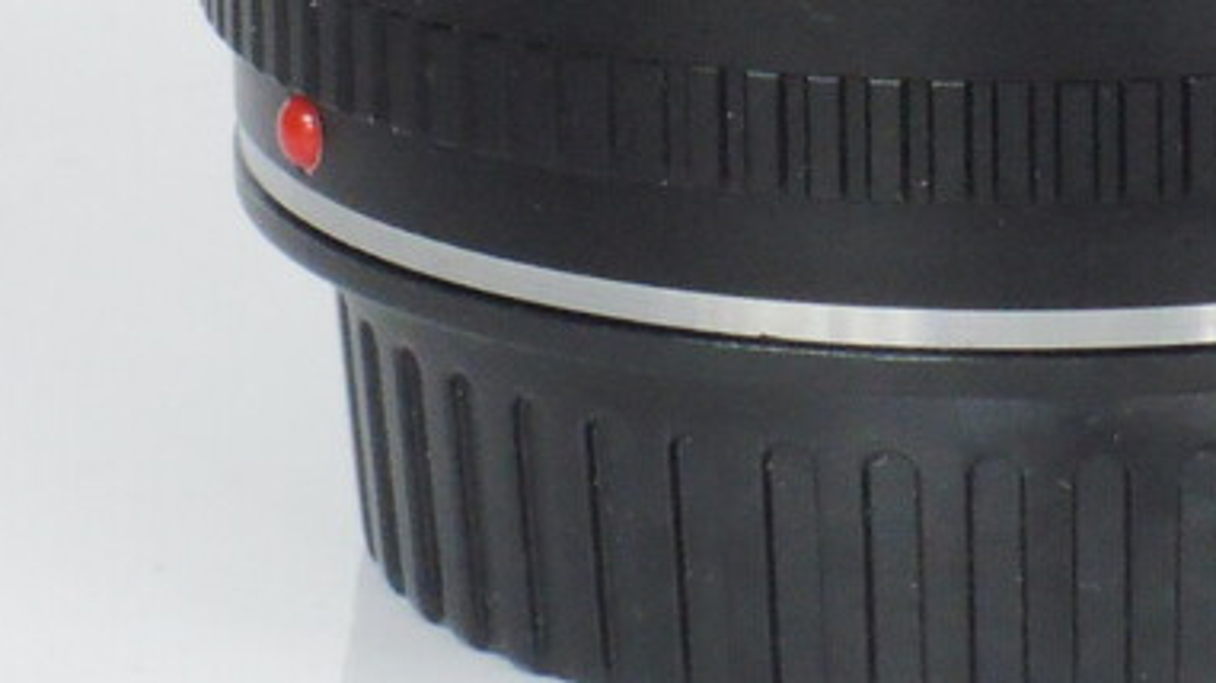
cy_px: -198
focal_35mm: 360
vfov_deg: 3.4
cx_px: 1076
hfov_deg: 6.0
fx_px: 11604
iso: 1600
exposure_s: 1/50
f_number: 7.3
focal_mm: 22.4
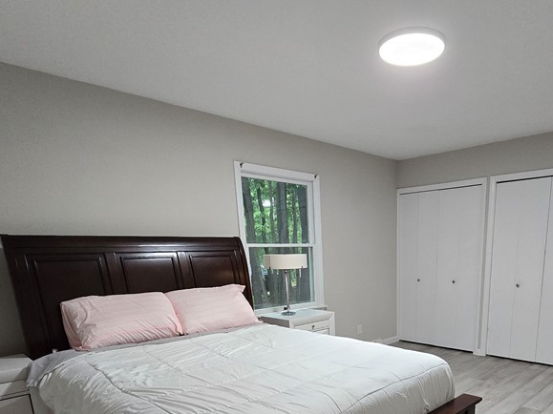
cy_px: 349
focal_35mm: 23
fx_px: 367
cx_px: 352
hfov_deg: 72.4
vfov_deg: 53.6
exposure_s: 1/60
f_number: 2.2
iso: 500
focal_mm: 2.2
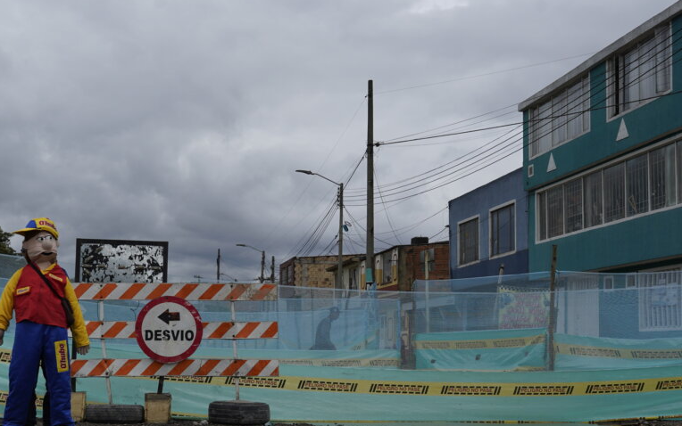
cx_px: 246
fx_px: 892
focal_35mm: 48
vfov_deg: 26.6
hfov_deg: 41.5
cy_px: 303
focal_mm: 30
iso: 200
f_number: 7.1
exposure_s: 1/2000
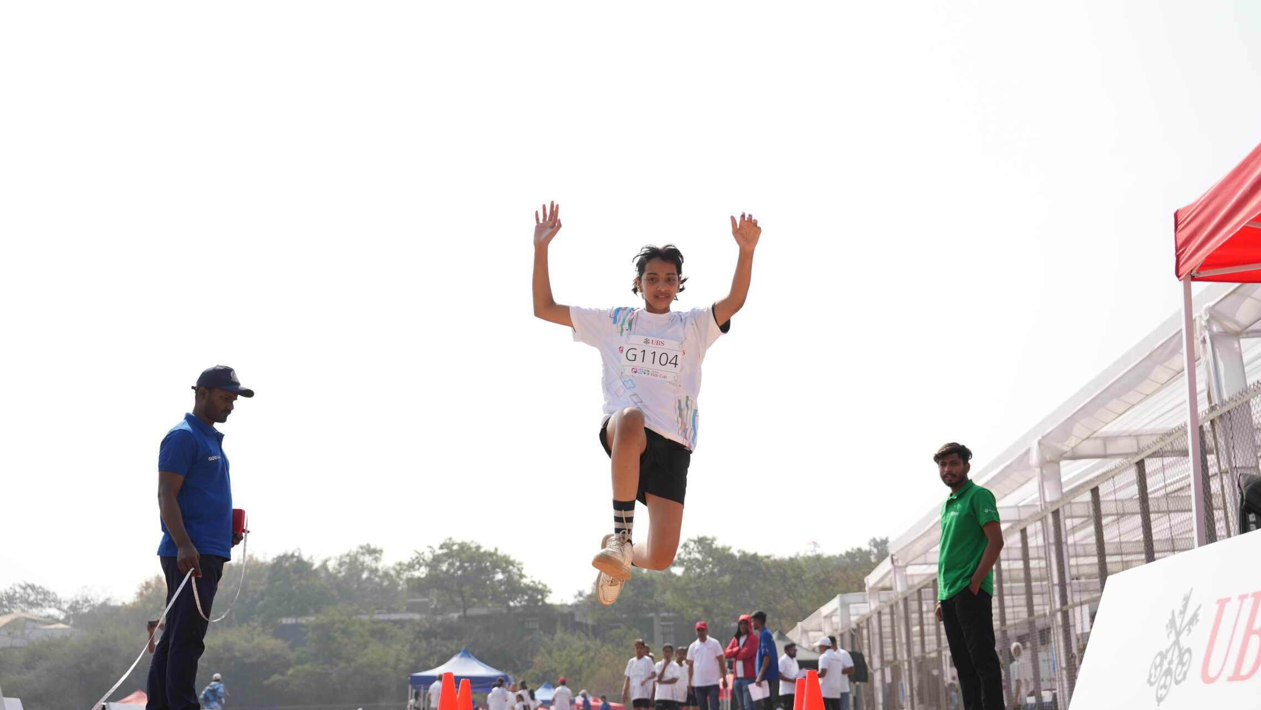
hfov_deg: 43.6
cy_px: 335
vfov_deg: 25.4
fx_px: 1576
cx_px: 624
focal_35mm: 47
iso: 100
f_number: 3.5
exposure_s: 1/1000
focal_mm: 40.1
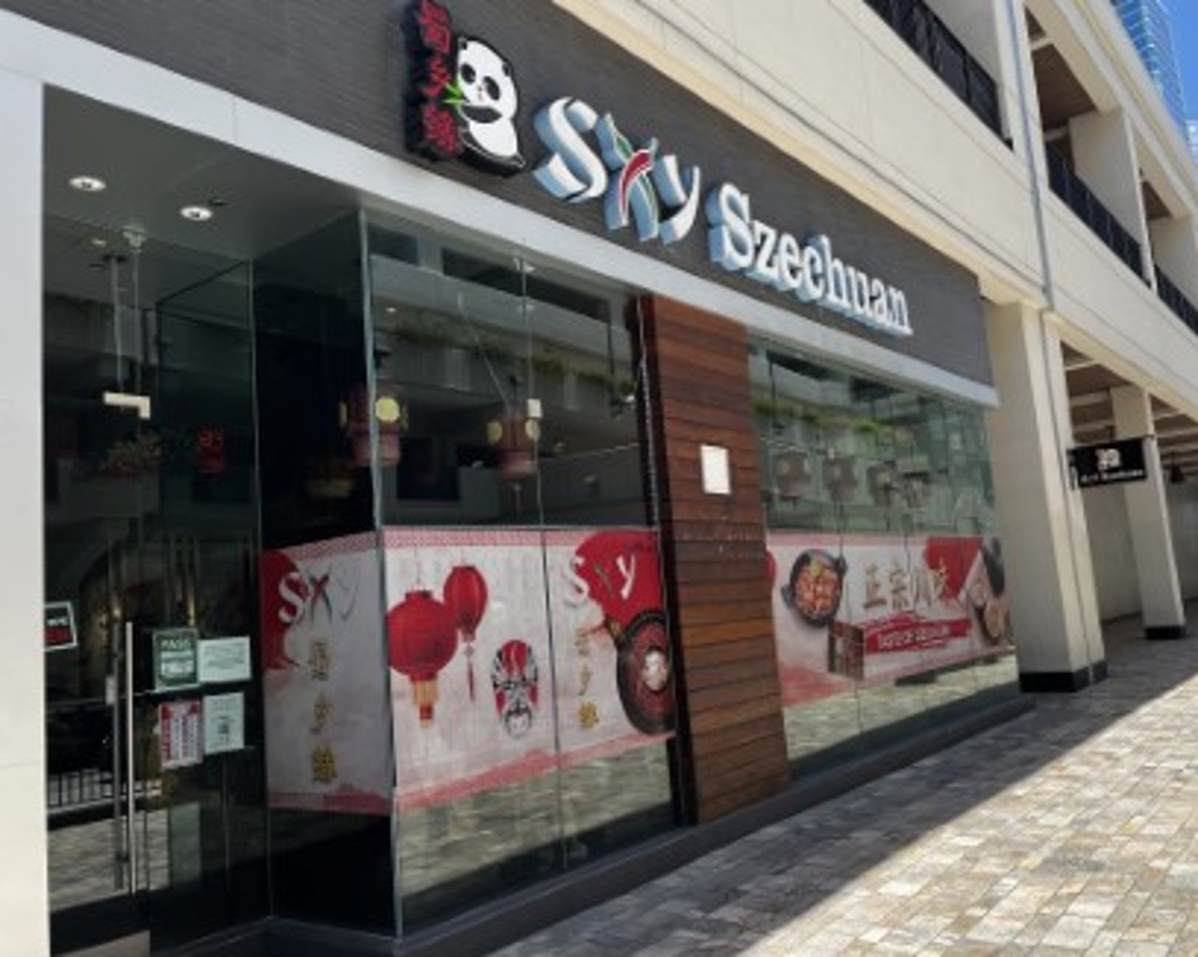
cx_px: 646
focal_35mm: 28
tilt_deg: +6.4
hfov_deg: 62.2
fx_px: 992
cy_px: 473
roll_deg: +5.0
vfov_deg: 51.5
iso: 50
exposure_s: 1/852
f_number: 1.6
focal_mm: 5.1
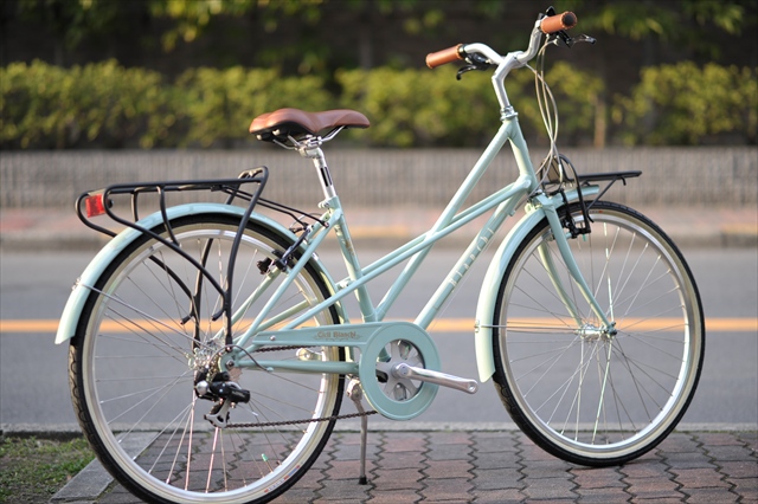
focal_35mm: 85
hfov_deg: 23.9
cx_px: 379
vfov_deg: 16.1
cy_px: 252
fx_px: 1789
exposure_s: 1/250
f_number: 1.8
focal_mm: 85
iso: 200
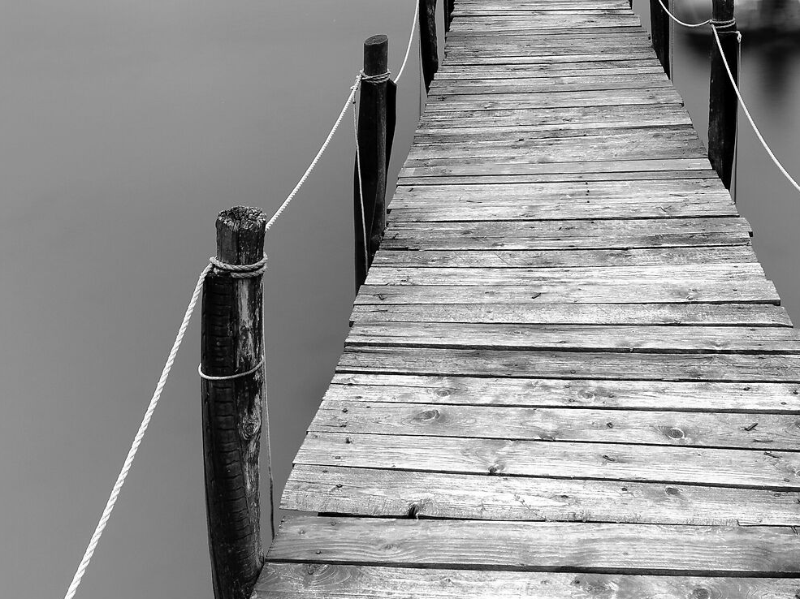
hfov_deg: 47.1
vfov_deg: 32.2
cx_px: 538
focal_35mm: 39
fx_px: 901
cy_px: -69
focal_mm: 8
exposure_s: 60
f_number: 4
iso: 400
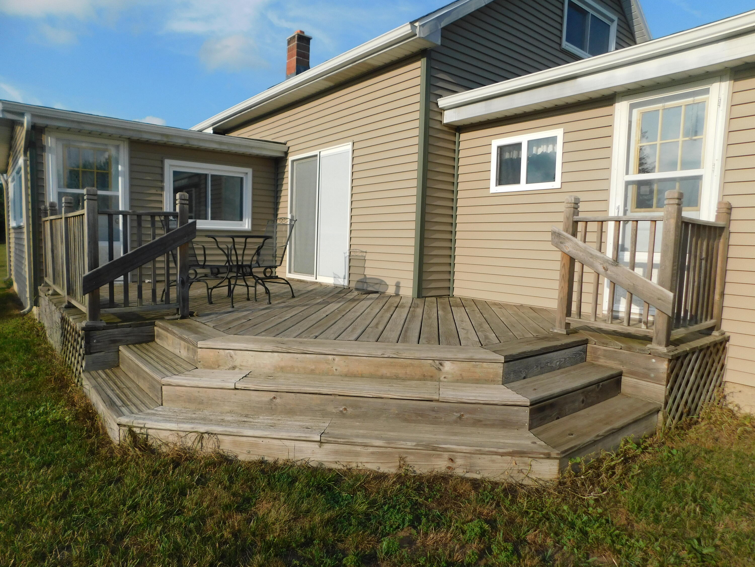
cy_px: 284
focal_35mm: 23
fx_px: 502
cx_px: 378
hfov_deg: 73.9
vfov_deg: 58.9
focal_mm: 4
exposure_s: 1/400
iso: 125
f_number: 6
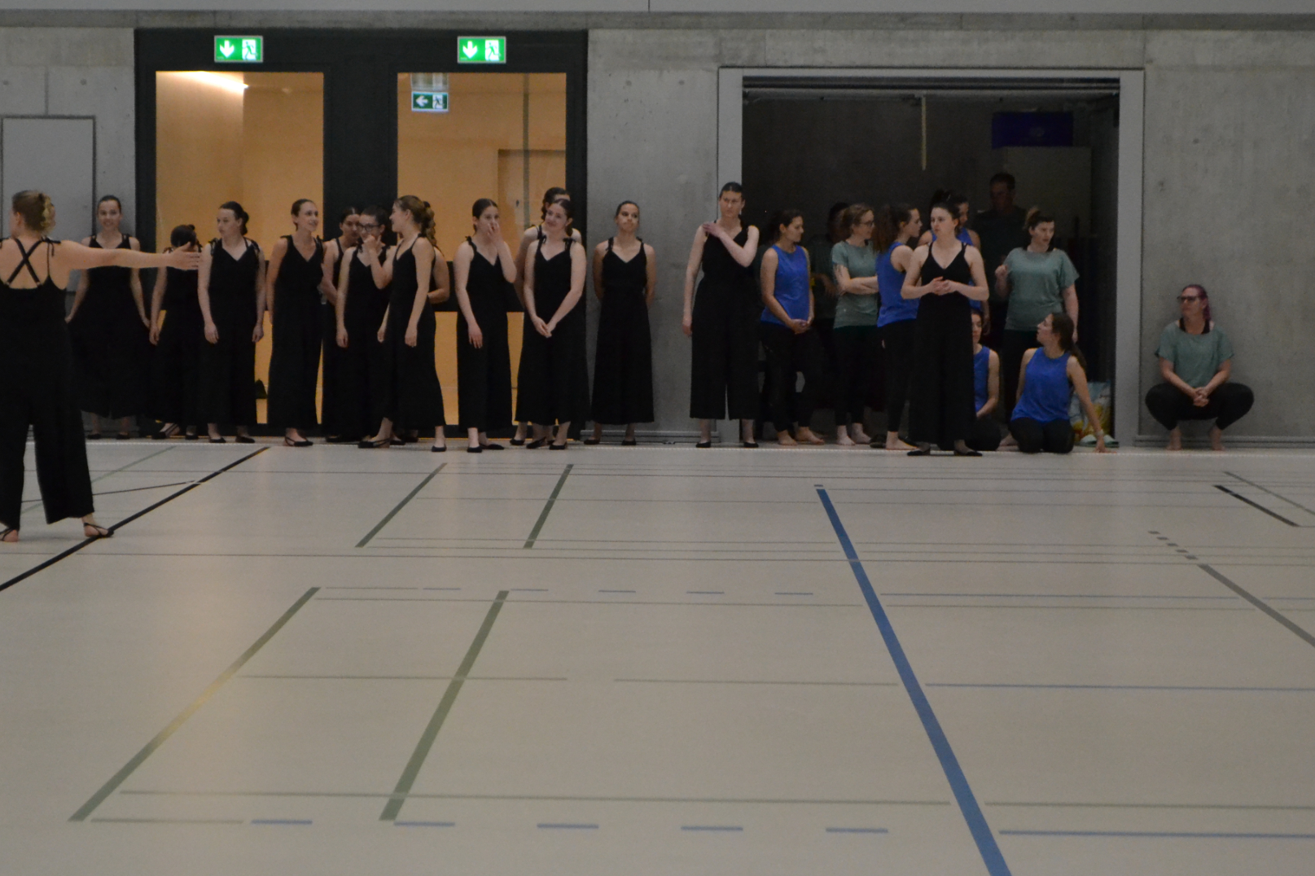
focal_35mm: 105
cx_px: 525
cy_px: 394
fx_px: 3821
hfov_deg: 19.5
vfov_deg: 13.1
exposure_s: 1/500
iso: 2800
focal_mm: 55
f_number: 5.6
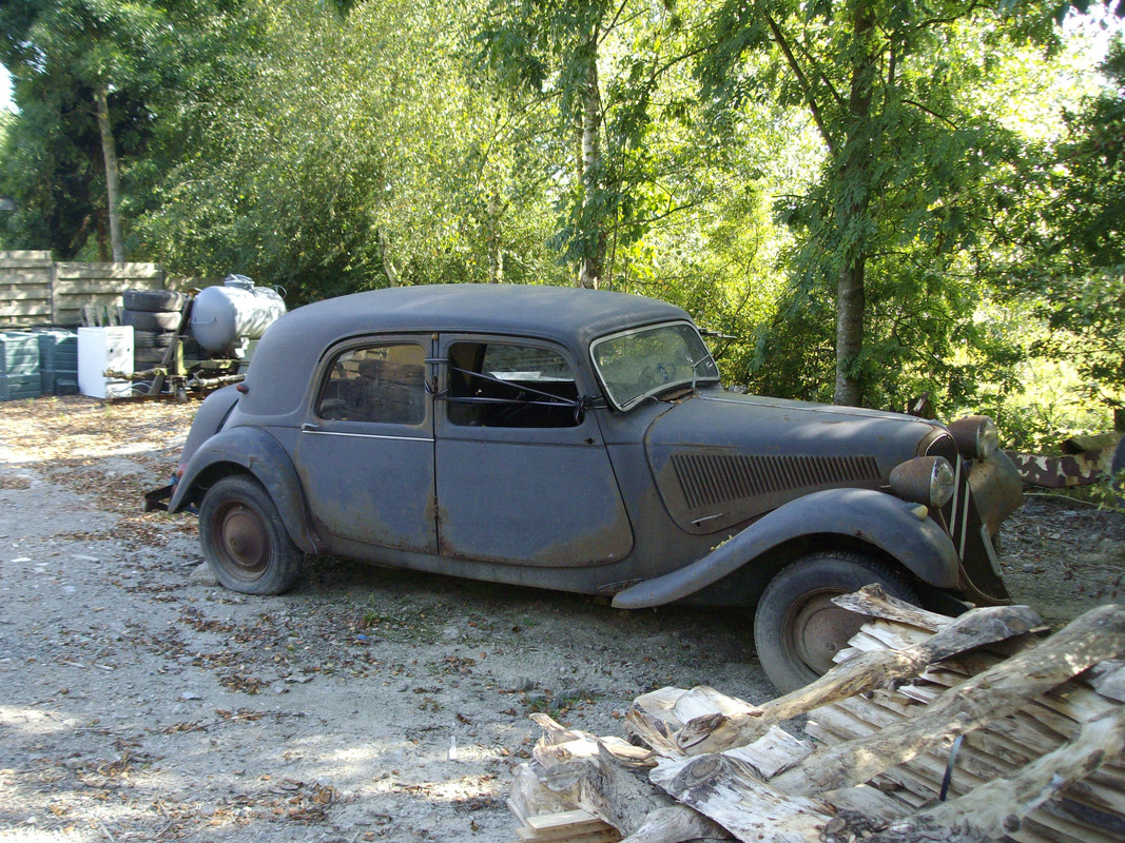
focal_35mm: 36
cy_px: 422
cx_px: 562
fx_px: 1170
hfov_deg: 51.4
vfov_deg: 39.6
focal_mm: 6
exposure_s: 1/250
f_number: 2.7
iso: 160
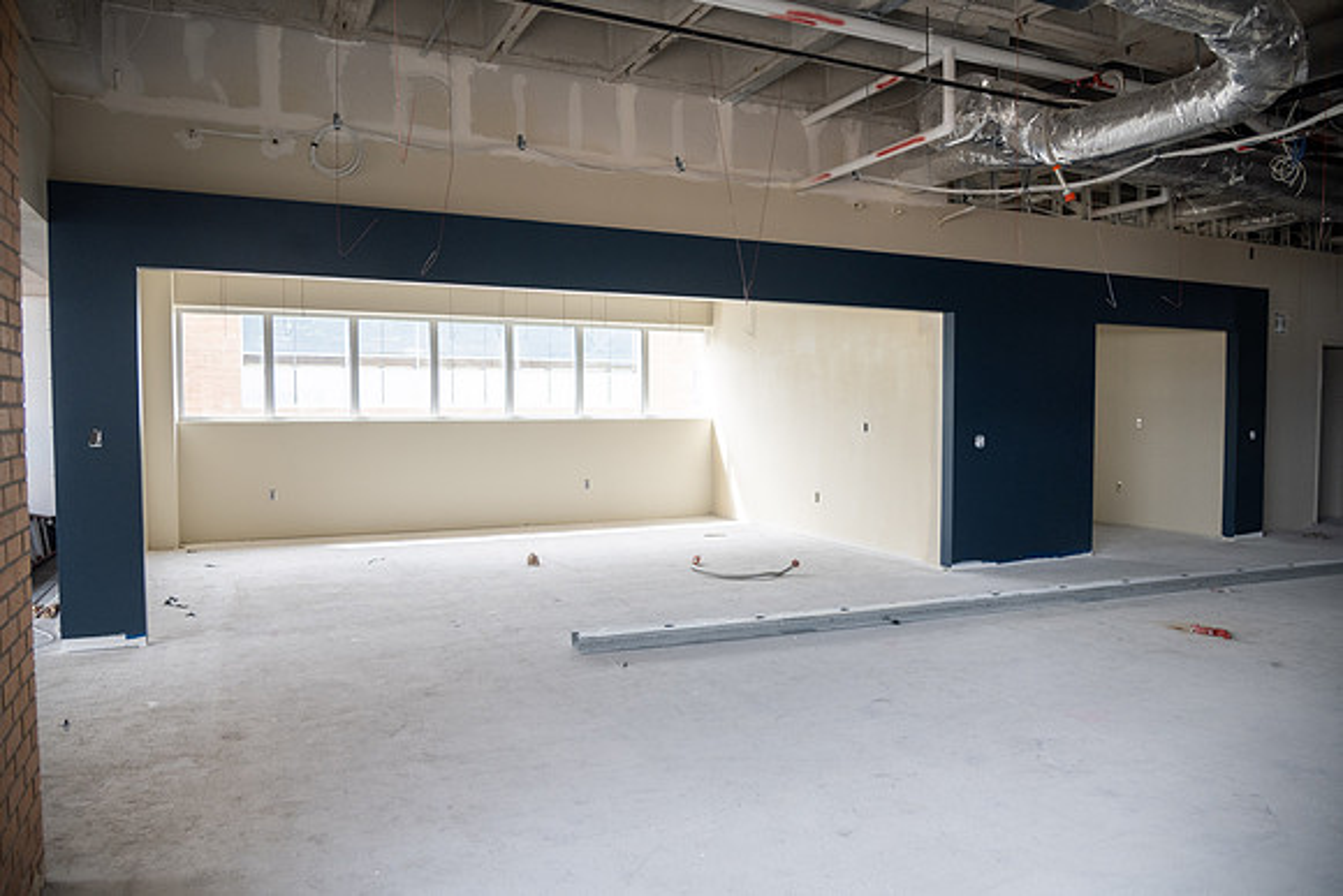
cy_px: 448
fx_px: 912
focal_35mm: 24
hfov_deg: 72.7
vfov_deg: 52.3
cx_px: 678
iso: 500
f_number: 4
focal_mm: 24
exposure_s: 1/250
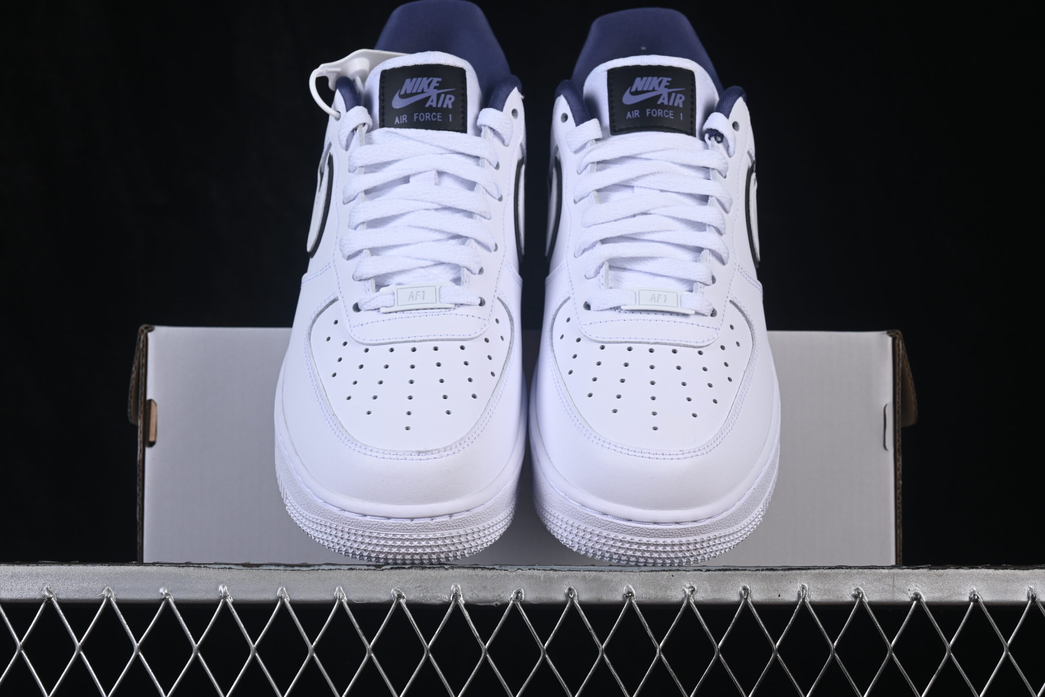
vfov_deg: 18.2
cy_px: 348
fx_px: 2177
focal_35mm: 75
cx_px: 522
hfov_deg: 27.0
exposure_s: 1/80
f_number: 8
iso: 160
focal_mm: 50
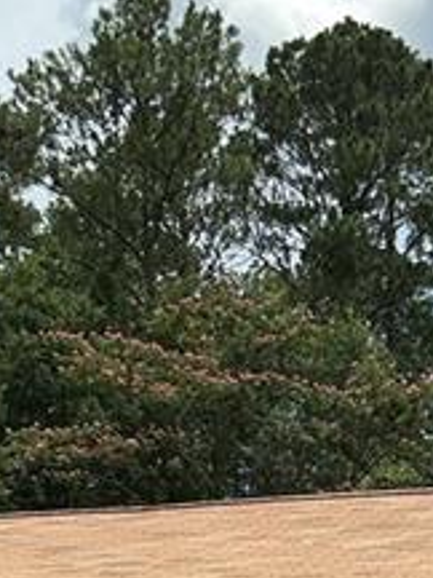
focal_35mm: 103
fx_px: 1718
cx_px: 313
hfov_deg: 14.3
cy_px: 811
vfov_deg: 17.5
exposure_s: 1/1279
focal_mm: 3
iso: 25
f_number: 1.8
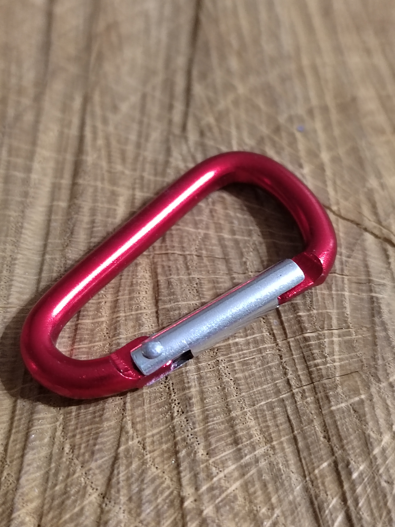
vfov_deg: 41.2
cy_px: 264
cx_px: 198
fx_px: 700
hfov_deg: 31.5
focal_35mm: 46
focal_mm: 5.52
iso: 3578
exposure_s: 1/33.3
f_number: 1.9
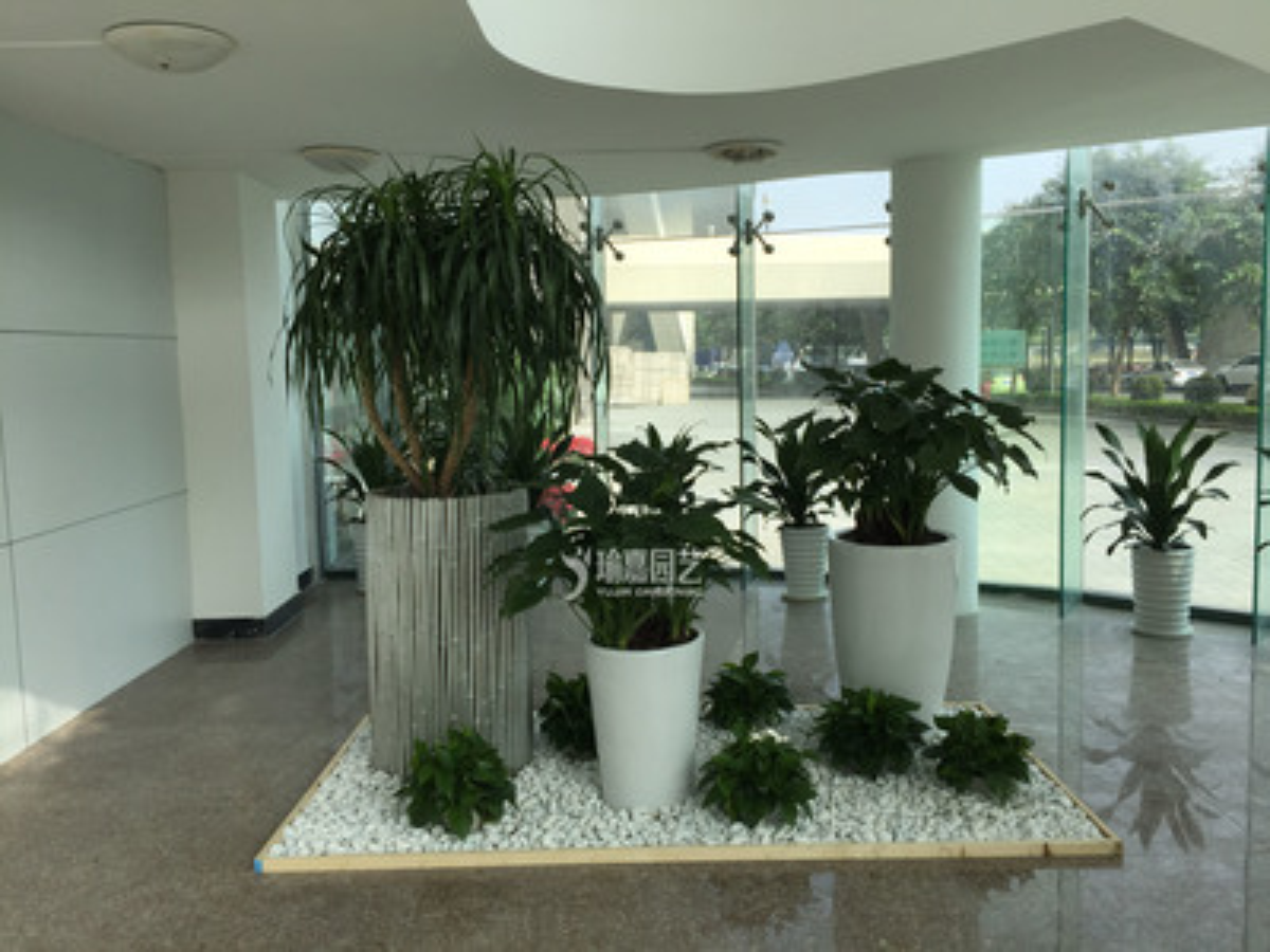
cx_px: 635
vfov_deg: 48.2
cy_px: 476
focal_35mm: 29
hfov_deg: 61.7
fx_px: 1064
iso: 32
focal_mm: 4.15
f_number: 2.2
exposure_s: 1/542
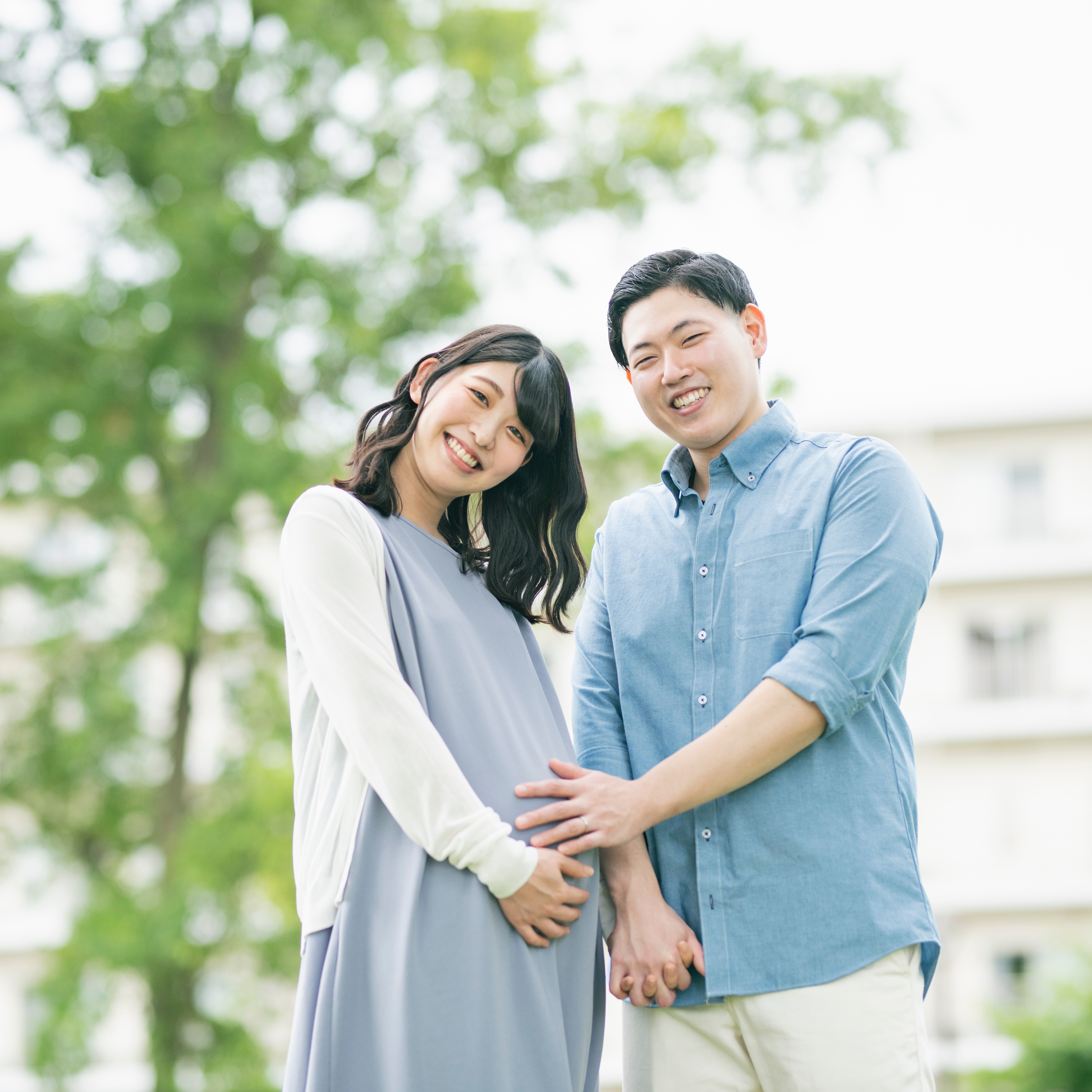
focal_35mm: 109
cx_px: 440
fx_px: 3890
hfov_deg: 16.0
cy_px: 546
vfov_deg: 16.0
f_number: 1.8
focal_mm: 85
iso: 400
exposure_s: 1/2500
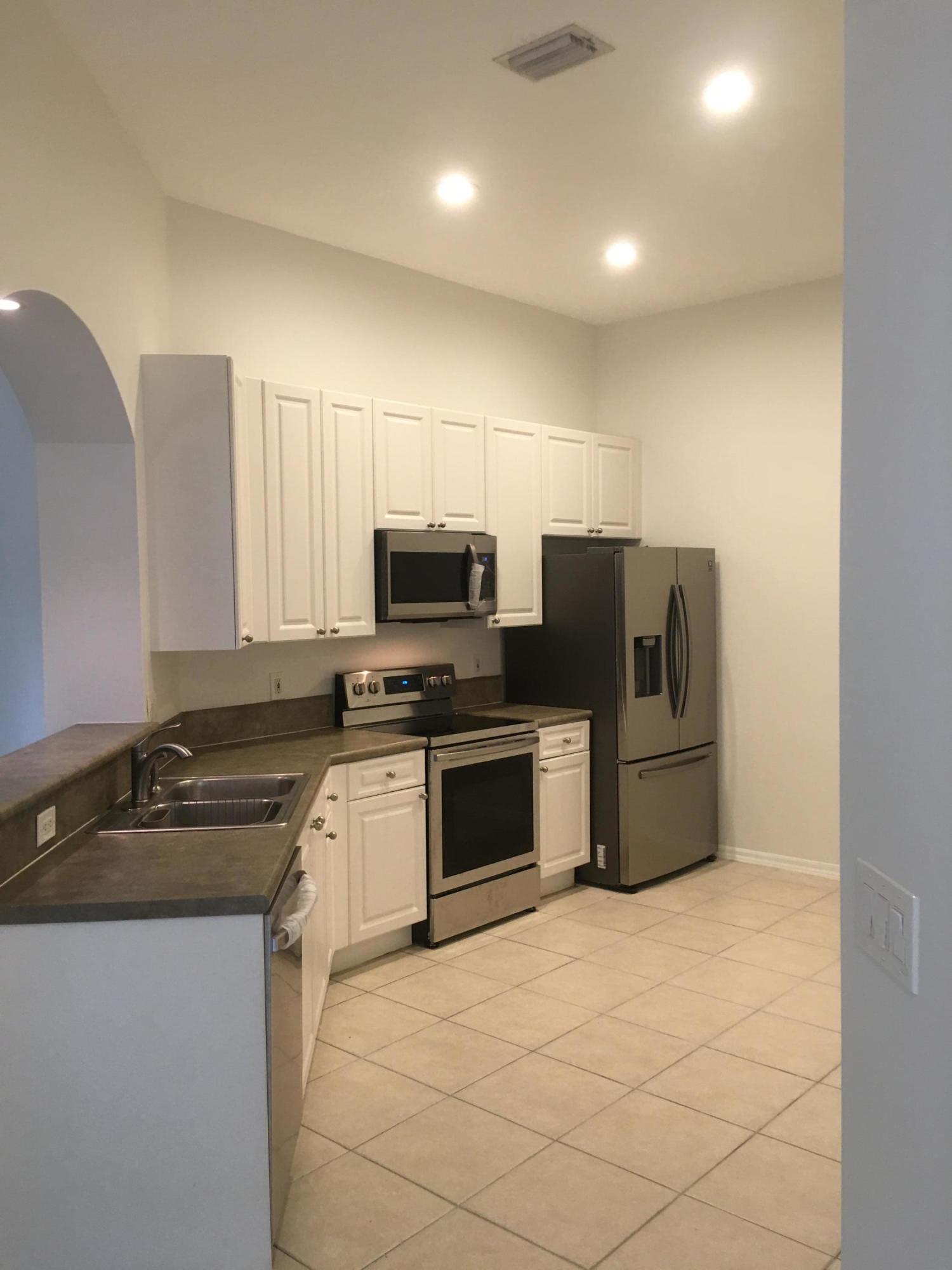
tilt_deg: -2.4
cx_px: 476
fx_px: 1063
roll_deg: +0.5
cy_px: 635
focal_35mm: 29
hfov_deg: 48.2
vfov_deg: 61.7
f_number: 2.2
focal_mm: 4.15
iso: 40
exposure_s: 1/15
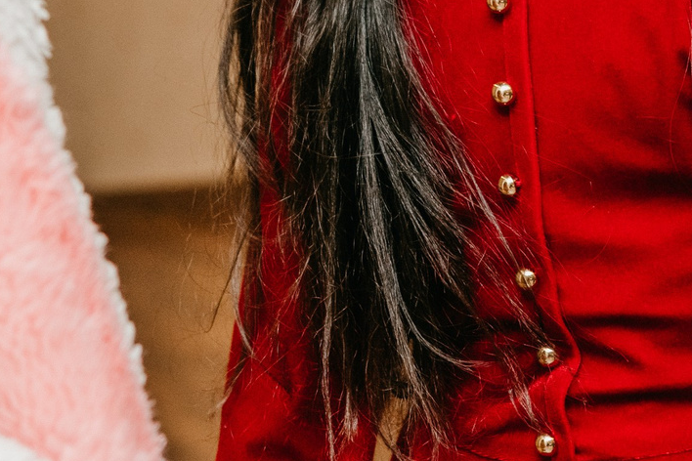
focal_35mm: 188
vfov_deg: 7.3
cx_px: 261
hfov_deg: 10.9
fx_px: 3613
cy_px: -84
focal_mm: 52
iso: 200
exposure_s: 1/160
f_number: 4
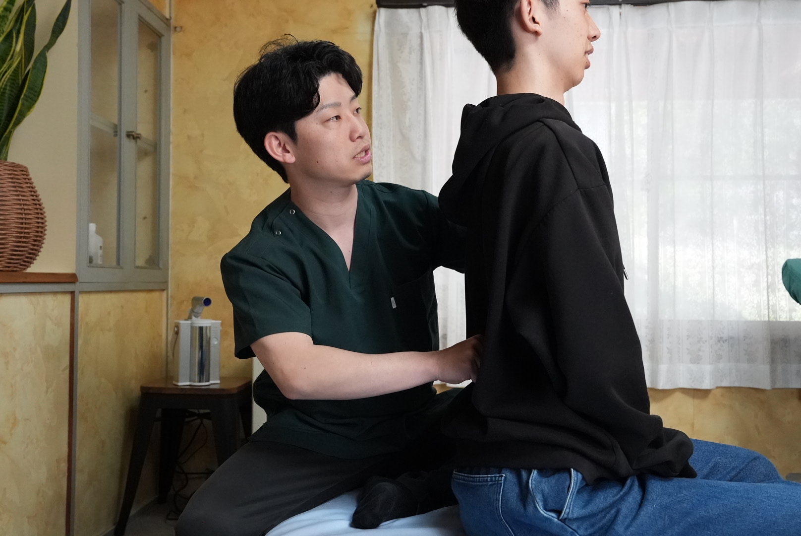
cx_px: 400
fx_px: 802
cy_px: 268
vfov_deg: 36.9
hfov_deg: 53.1
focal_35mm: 36
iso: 12800
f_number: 6.3
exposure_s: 1/1600
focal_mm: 36
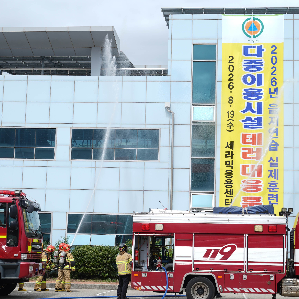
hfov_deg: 23.7
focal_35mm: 73
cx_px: 165
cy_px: 150
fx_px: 713
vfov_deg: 23.7
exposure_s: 1/800
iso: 80
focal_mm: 56
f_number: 4
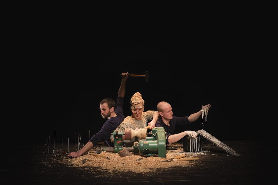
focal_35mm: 45
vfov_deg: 29.9
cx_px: 139
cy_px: 92
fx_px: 347
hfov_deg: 43.6
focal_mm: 30
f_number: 2.8
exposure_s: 1/200
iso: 1600
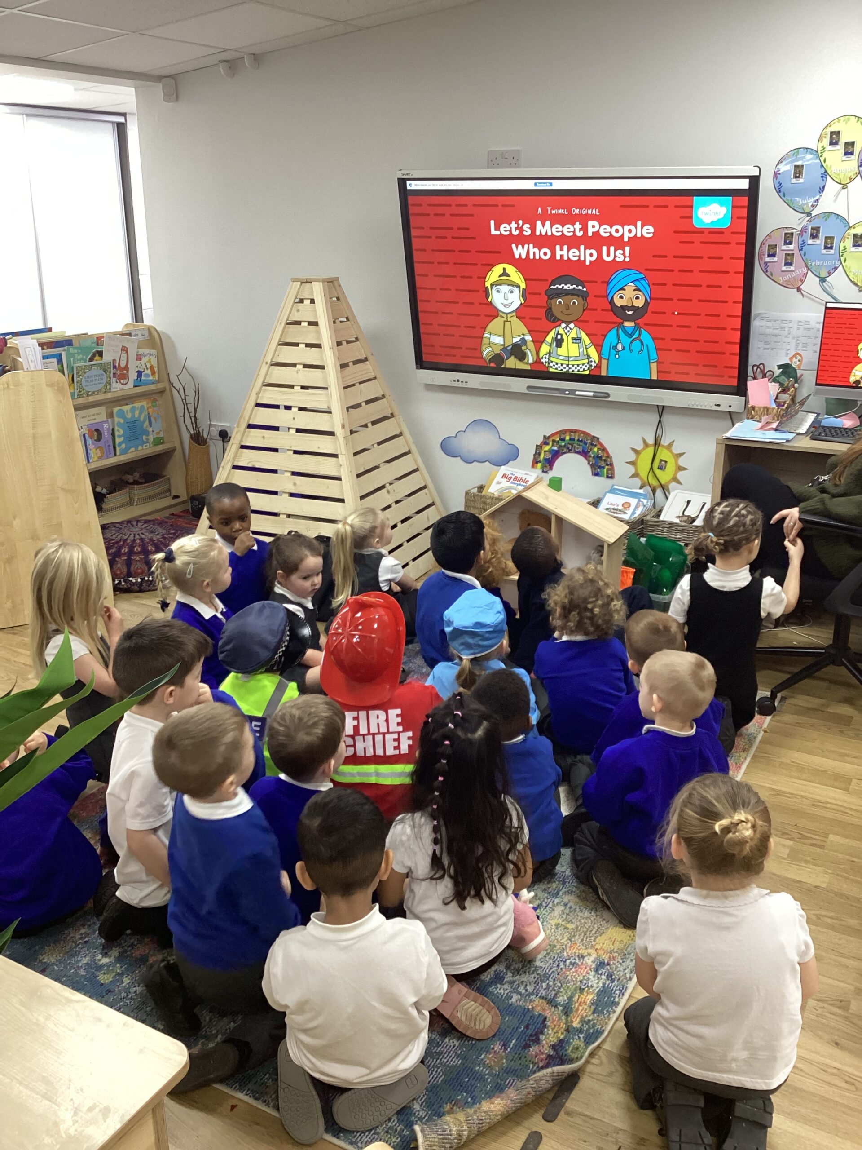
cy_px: 575
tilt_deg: -19.8
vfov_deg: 58.4
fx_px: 1029
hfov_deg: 45.4
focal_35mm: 31
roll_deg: +0.0
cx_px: 431
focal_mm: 3.3
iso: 250
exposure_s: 1/50
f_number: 2.4
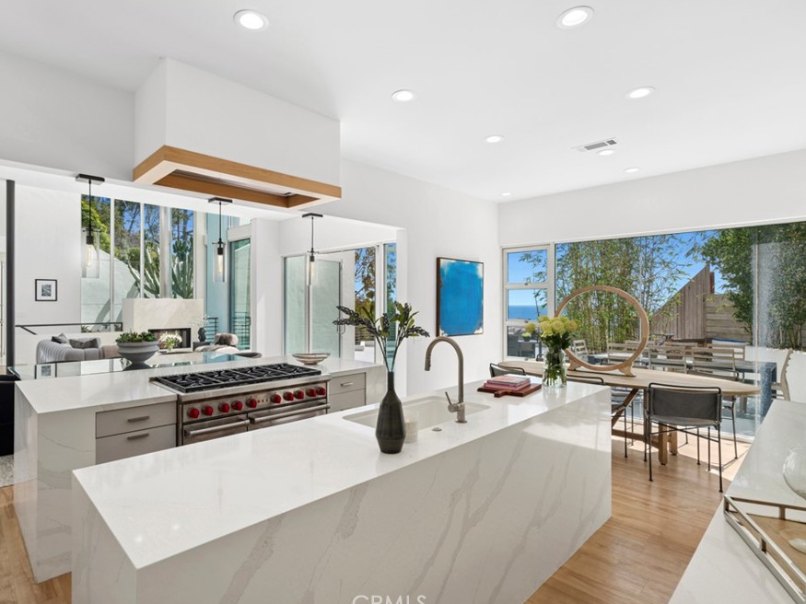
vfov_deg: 71.6
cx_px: 368
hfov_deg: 87.6
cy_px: 303
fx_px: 419
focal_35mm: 18
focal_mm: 16
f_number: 9
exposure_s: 1/100
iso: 125
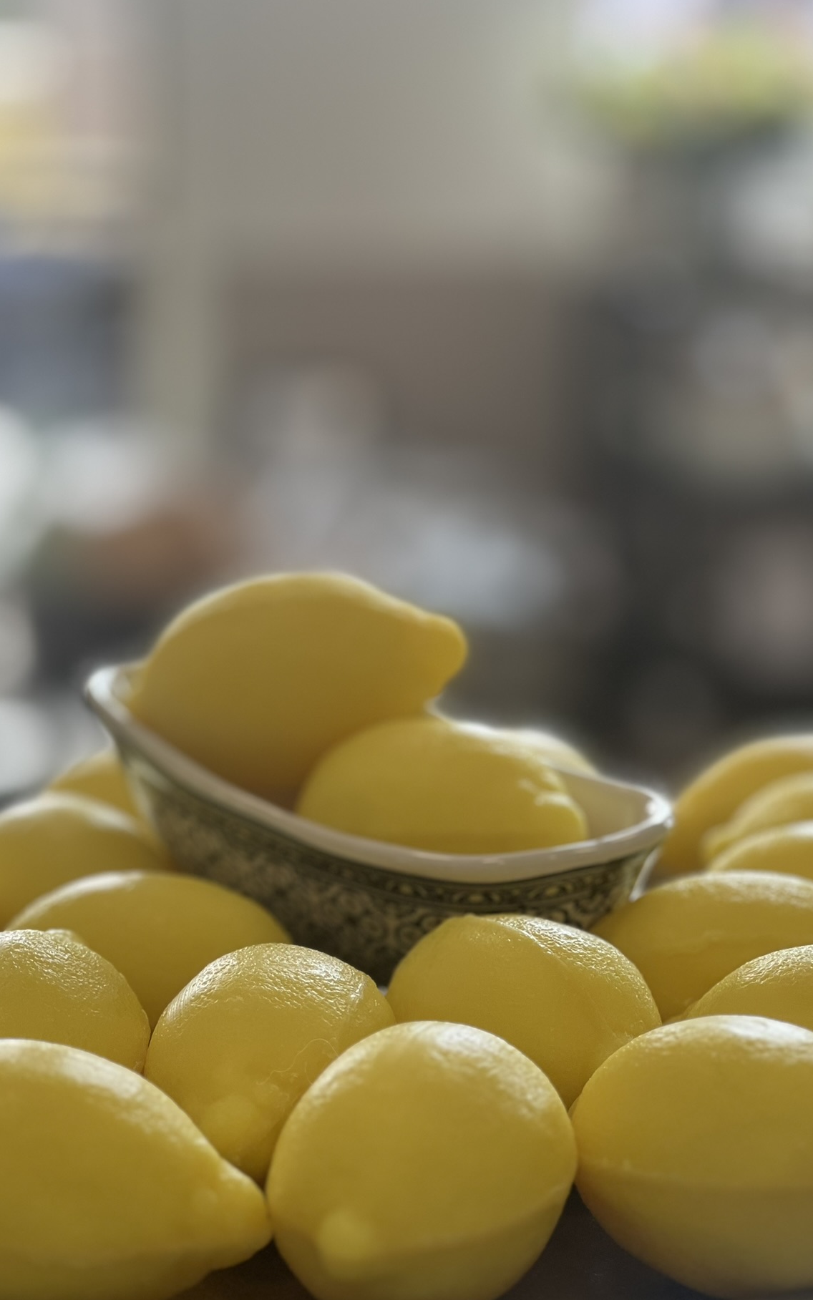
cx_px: 320
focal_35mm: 92
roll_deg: +1.3
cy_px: 701
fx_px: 3261
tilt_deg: -9.8
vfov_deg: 22.5
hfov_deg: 14.2
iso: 50
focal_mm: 9
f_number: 2.8
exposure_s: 1/121
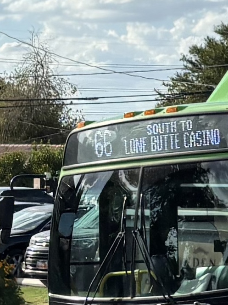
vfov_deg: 16.6
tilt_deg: -0.7
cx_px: 511
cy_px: 239
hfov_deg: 11.0
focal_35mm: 118
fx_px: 1037
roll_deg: -1.1
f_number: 1.6
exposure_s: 1/3534
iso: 50
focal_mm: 5.96
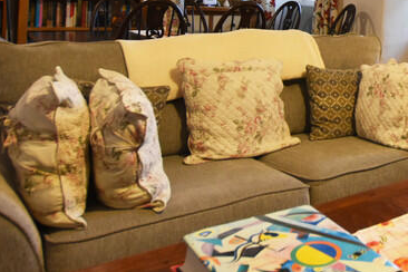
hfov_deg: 39.7
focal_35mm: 42
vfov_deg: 29.4
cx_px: 426
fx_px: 476
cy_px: -11
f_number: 4
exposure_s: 1/60
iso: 800
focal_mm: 10
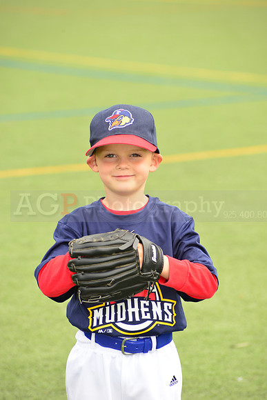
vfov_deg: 10.3
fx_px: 2223
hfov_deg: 6.9
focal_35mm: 200
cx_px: 134
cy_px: 200
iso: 250
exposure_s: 1/200
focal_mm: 200
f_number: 8
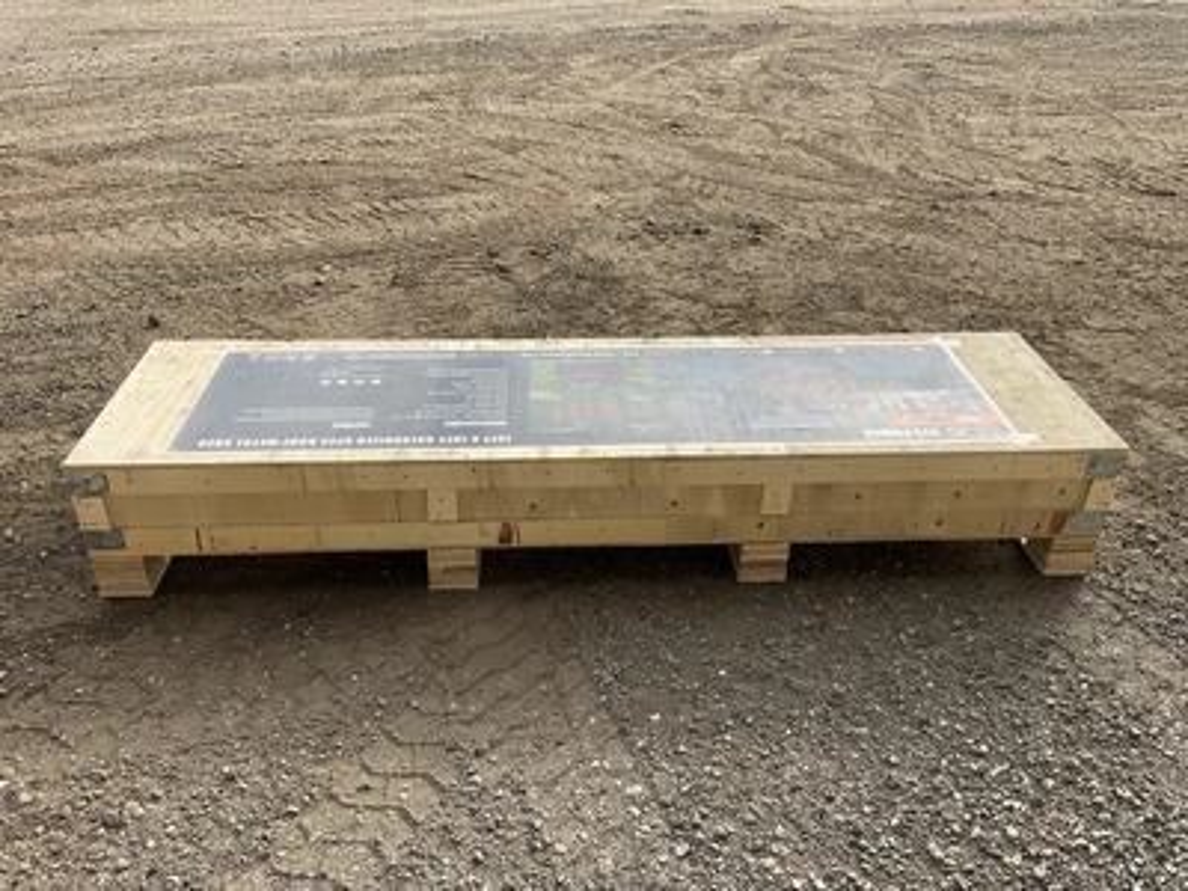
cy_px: 446
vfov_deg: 48.2
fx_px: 995
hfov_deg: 61.7
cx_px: 594
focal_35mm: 29
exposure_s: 1/465
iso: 25
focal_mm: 3
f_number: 1.8
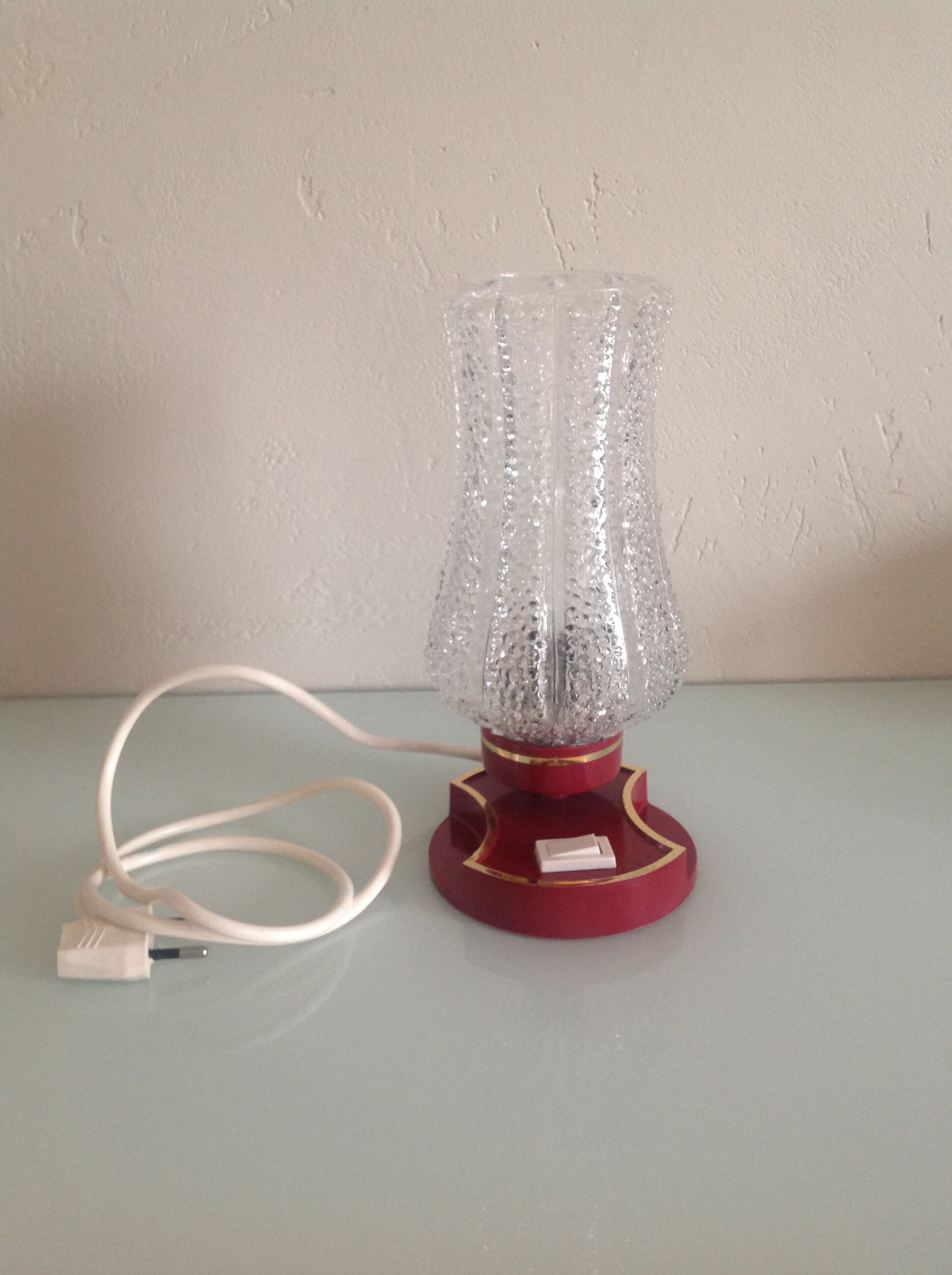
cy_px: 638
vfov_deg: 52.7
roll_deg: +1.6
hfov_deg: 40.6
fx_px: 1287
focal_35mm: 35
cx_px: 476
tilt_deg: -22.1
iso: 125
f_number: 2.4
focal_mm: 4.28
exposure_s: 1/15
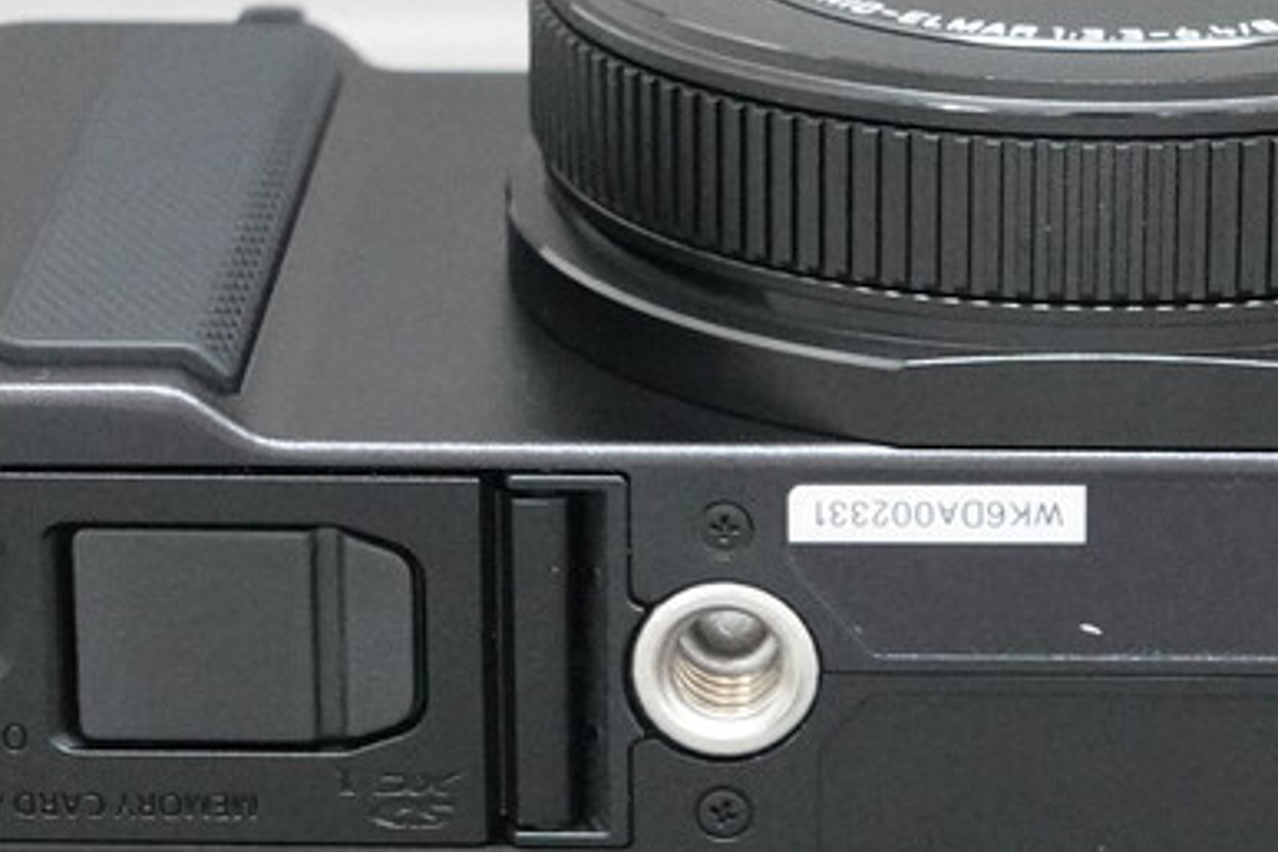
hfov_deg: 11.4
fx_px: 6390
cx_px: 971
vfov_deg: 7.6
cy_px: 327
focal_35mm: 180
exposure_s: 1/60
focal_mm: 21.83
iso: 4000
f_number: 5.6
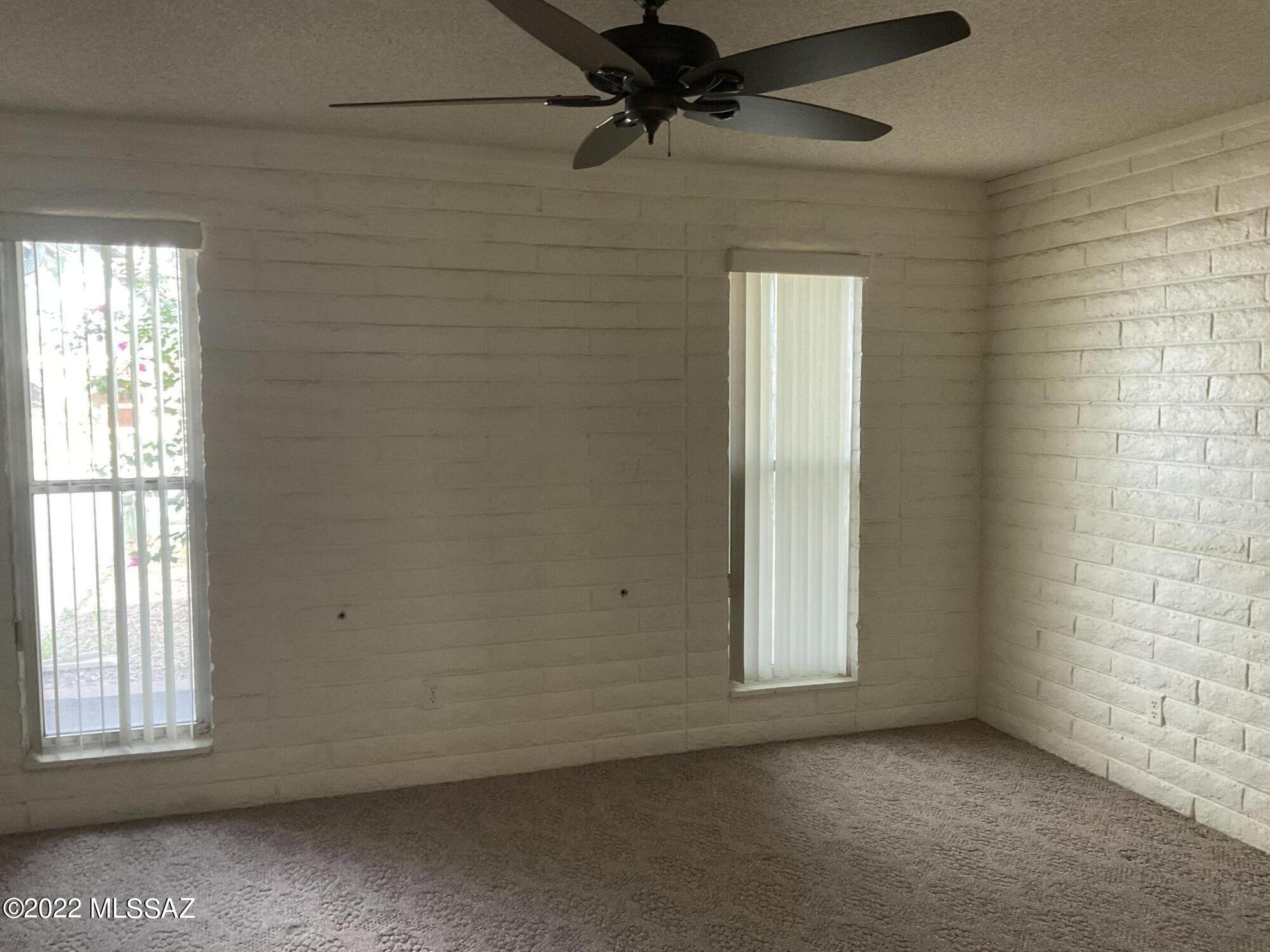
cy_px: 476
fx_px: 1064
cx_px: 635
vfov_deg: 48.2
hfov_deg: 61.7
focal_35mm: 29
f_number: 1.8
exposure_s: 1/60
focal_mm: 3
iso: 250
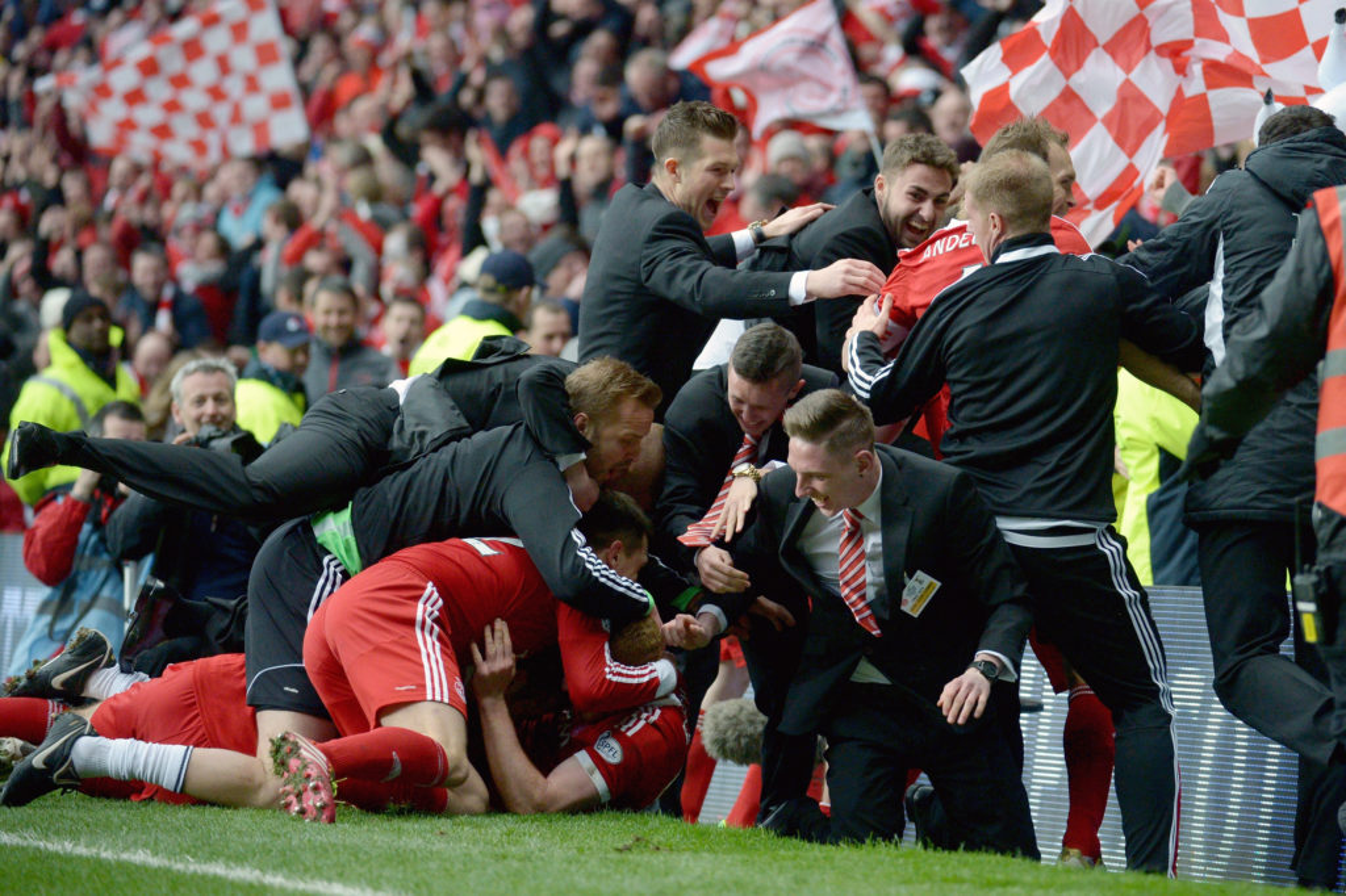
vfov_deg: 5.7
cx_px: 673
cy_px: 448
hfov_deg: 8.6
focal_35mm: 240
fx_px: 8970
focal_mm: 240
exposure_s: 1/1000
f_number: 4
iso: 4000
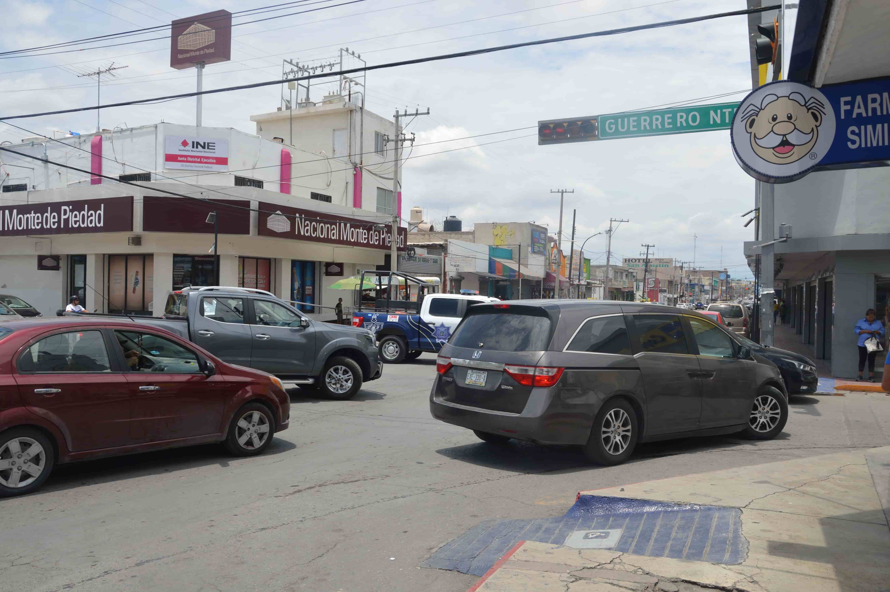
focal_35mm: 32
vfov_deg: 41.6
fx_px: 778
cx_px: 445
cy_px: 296
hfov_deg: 59.5
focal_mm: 21
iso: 100
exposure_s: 1/320
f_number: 9
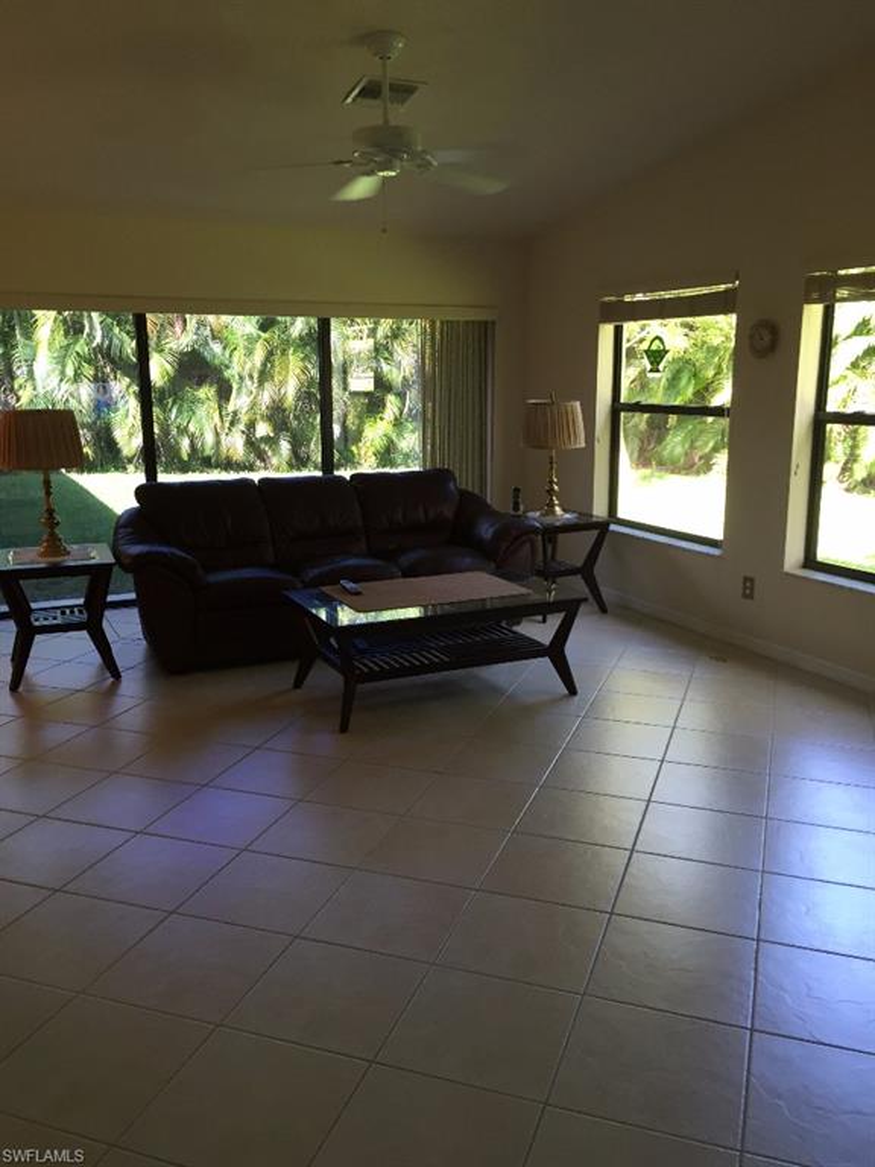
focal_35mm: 29
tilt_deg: -13.7
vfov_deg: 61.7
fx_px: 977
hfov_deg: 48.2
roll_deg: +0.4
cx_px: 438
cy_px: 584
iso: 64
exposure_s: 1/30
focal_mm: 4.15
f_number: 2.2
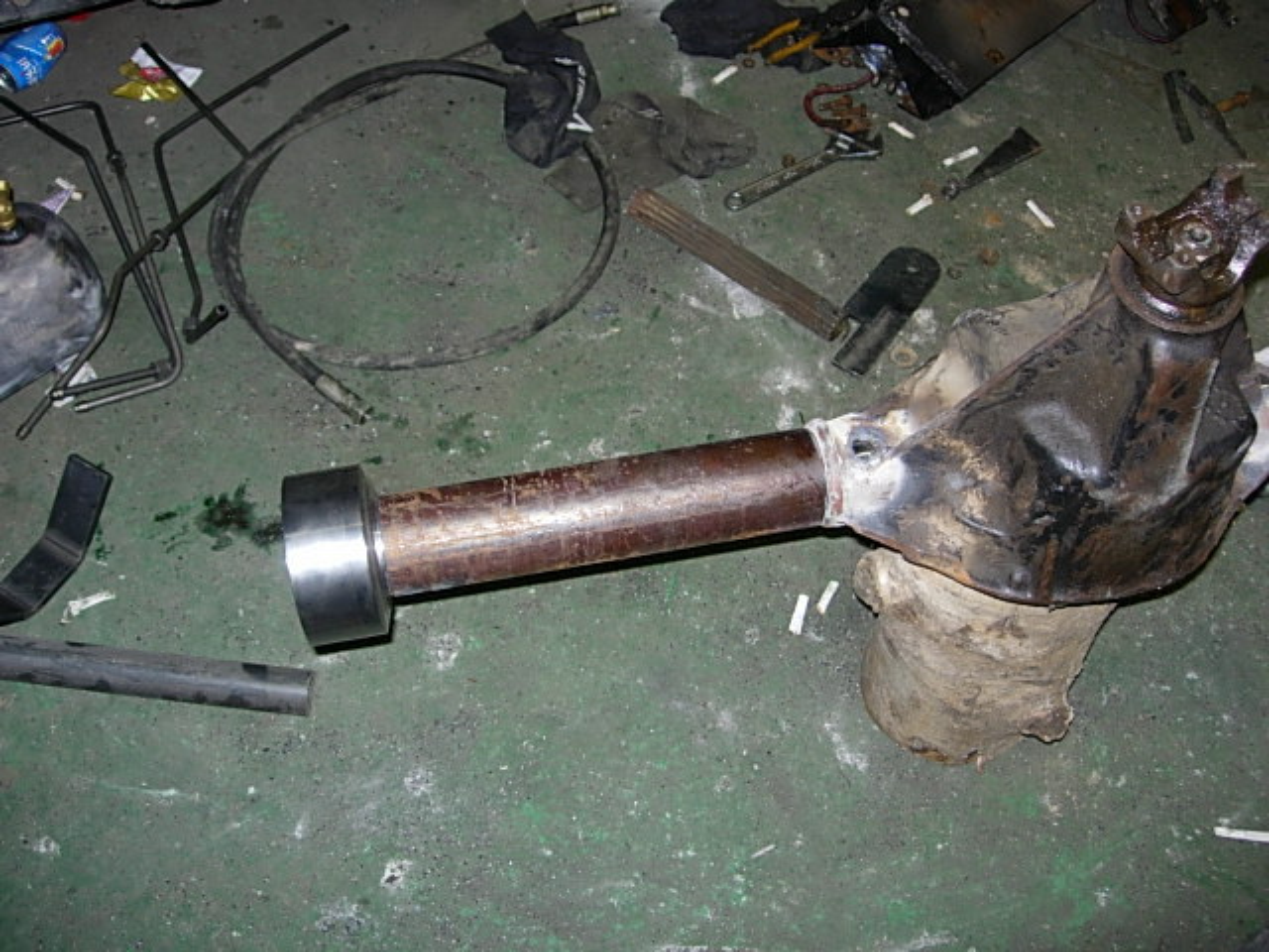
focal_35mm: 38
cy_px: 476
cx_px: 634
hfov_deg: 49.0
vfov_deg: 37.7
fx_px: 1393
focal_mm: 7.8
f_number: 2.8
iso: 79
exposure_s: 1/64
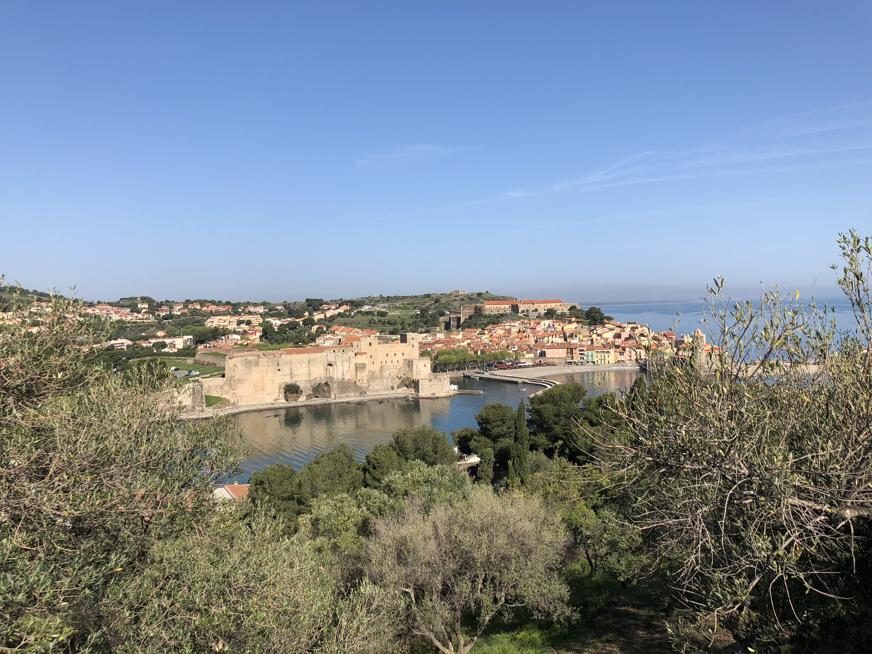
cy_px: 327
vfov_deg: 49.7
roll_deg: +2.0
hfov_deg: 63.4
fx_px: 705
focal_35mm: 28
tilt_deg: -0.6
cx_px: 436
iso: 20
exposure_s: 1/2525
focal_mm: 4
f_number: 1.8
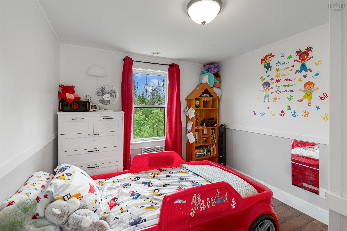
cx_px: 174
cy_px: 116
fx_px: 164
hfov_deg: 93.3
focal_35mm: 17
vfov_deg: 70.5
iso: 320
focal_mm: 17
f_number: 5.6
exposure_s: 1/125
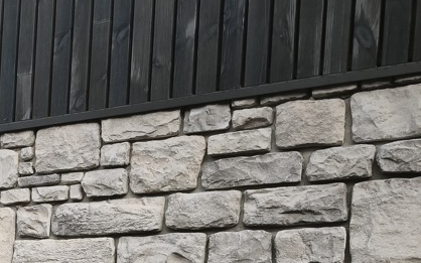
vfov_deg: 17.4
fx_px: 803
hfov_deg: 24.3
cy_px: 349
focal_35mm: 70
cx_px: -176
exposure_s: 1/797
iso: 50
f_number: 1.62
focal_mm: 6.45
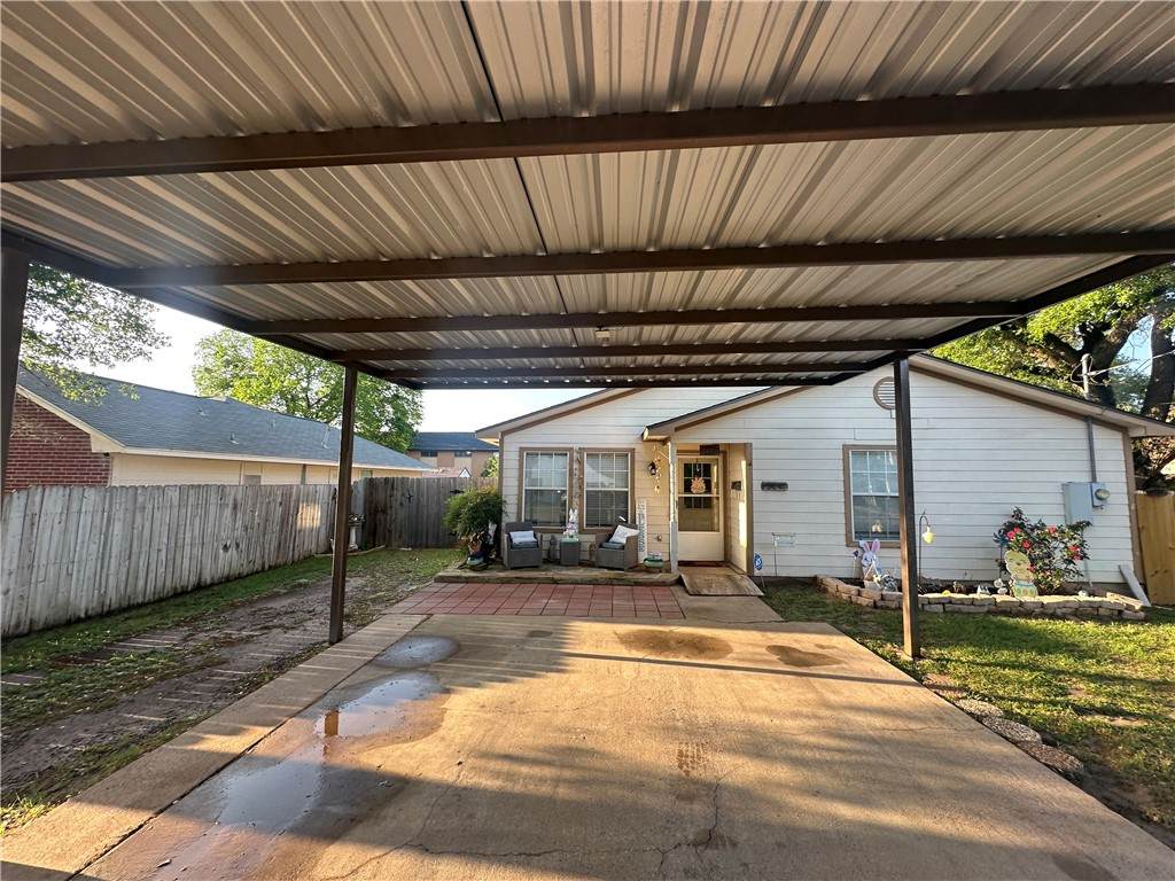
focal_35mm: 14
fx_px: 475
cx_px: 588
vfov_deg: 85.7
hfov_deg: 102.1
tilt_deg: +4.2
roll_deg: -1.3
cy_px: 440
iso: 40
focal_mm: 2.22
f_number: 2.2
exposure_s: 1/138
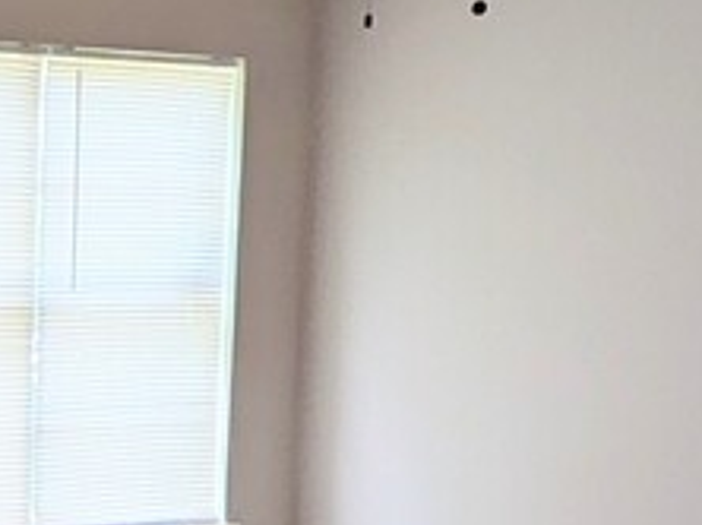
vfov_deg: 16.0
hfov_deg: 19.1
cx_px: -329
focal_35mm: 91
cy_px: 490
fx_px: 1843
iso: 97
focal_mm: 1.83
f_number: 2.2
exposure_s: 1/120
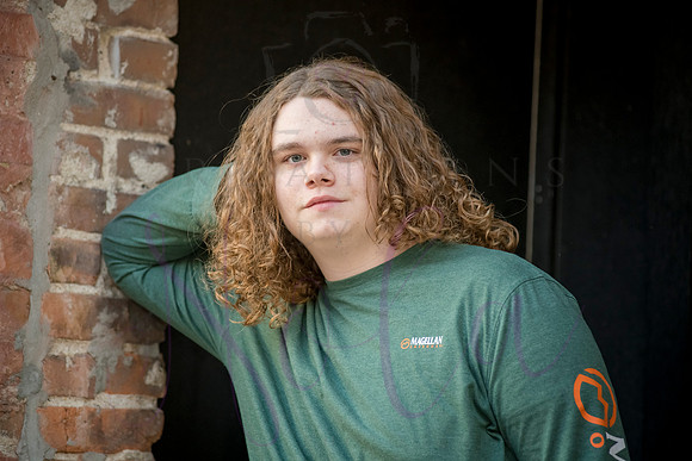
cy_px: 230
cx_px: 346
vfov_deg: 8.9
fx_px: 2980
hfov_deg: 13.2
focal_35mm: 155
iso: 640
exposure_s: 1/320
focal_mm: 155
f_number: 4
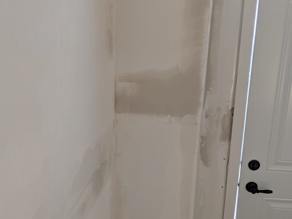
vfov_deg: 32.0
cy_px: 141
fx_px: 380
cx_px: 132
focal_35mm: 45
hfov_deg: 42.0
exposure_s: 1/120
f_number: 1.8
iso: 160
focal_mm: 4.44
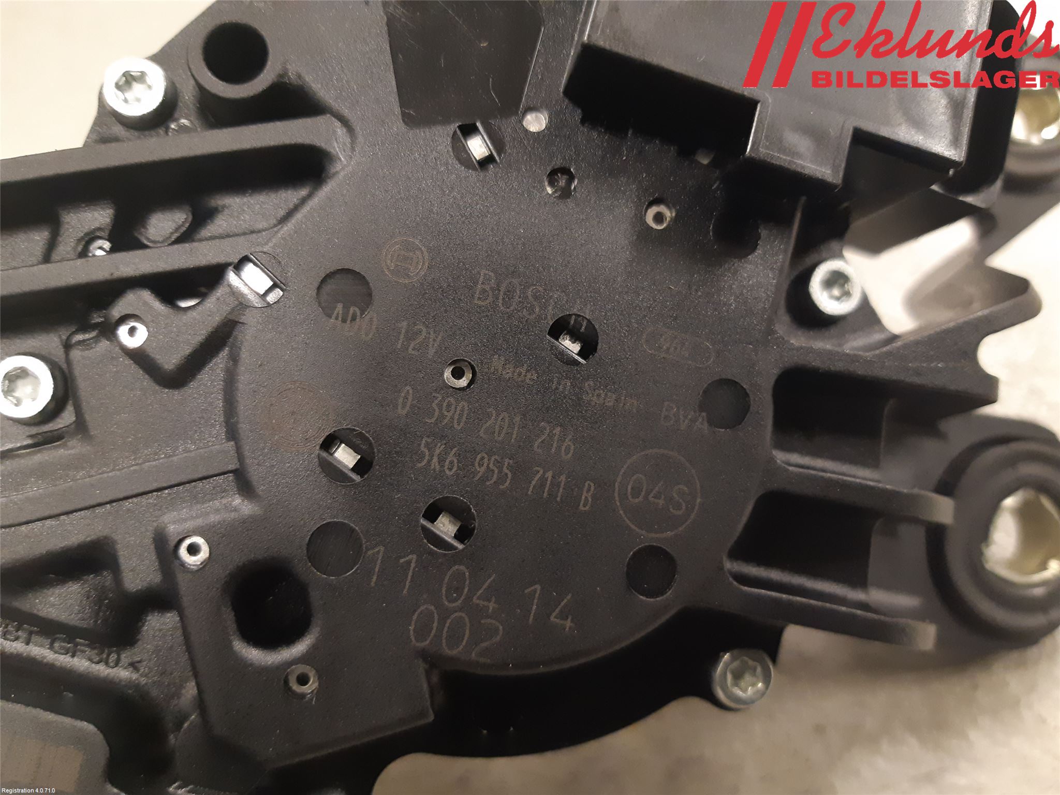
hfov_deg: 67.3
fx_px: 796
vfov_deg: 53.1
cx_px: 530
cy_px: 398
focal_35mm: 26
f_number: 1.7
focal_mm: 3.93
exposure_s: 1/25
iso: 250
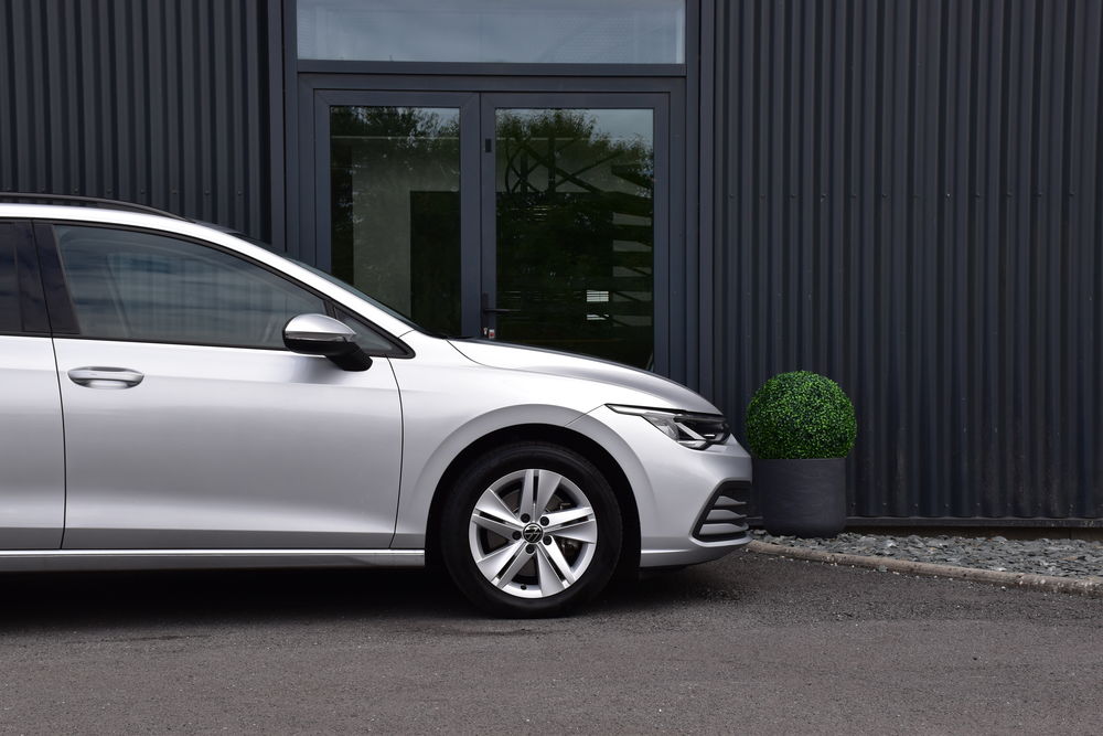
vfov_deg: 21.6
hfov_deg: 31.9
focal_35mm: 63
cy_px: 368
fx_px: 1930
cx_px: 552
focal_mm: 42
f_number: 10
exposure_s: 1/320
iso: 400
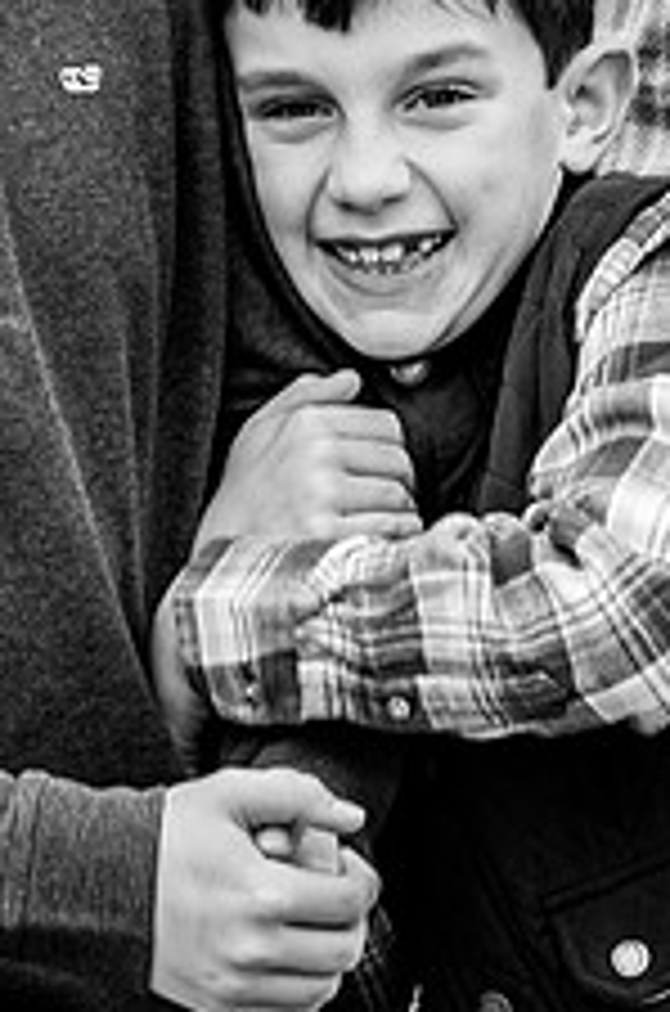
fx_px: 11498
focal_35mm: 410
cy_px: -74
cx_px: 152
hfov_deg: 3.3
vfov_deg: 5.0
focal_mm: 85
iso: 320
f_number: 5
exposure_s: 1/320
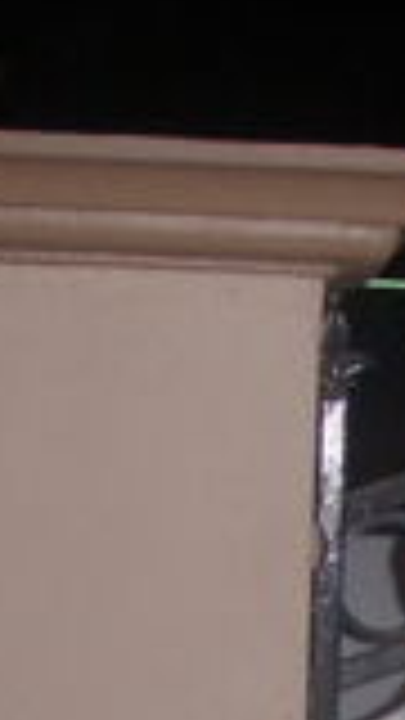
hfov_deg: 7.2
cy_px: 1008
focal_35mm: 166
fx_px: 3169
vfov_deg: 12.5
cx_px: 616
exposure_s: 1/30
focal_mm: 6.7
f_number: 3.5
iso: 200
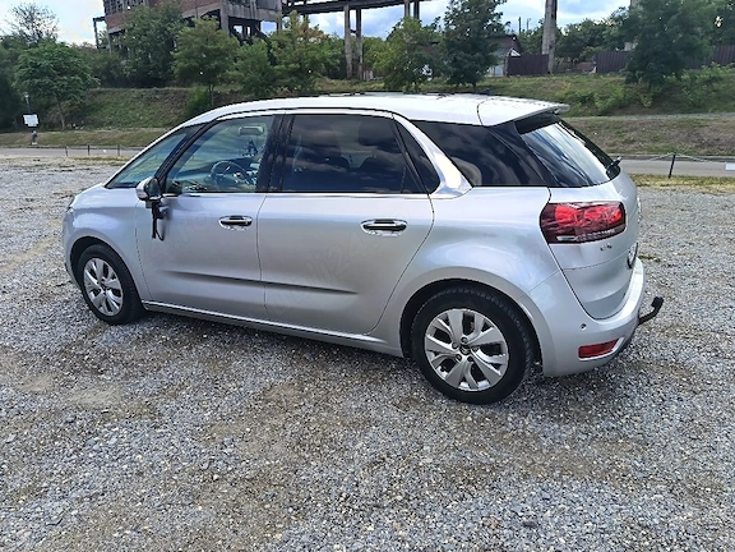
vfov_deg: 54.9
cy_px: 275
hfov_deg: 69.4
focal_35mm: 25
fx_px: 531
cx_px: 379
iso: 286
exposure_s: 1/625
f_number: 1.75
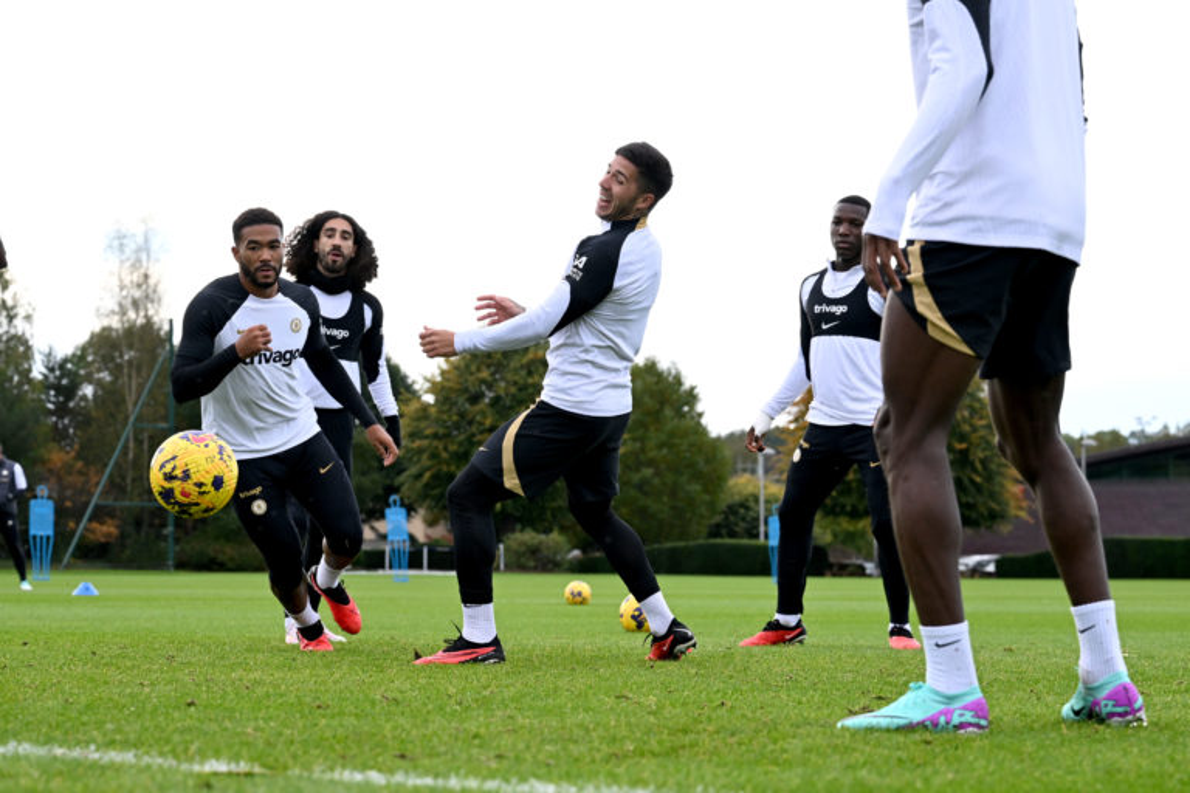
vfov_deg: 19.5
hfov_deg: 28.8
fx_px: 2314
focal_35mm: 70
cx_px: 595
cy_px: 396
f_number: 4.5
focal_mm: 70
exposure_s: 1/1000
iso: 500
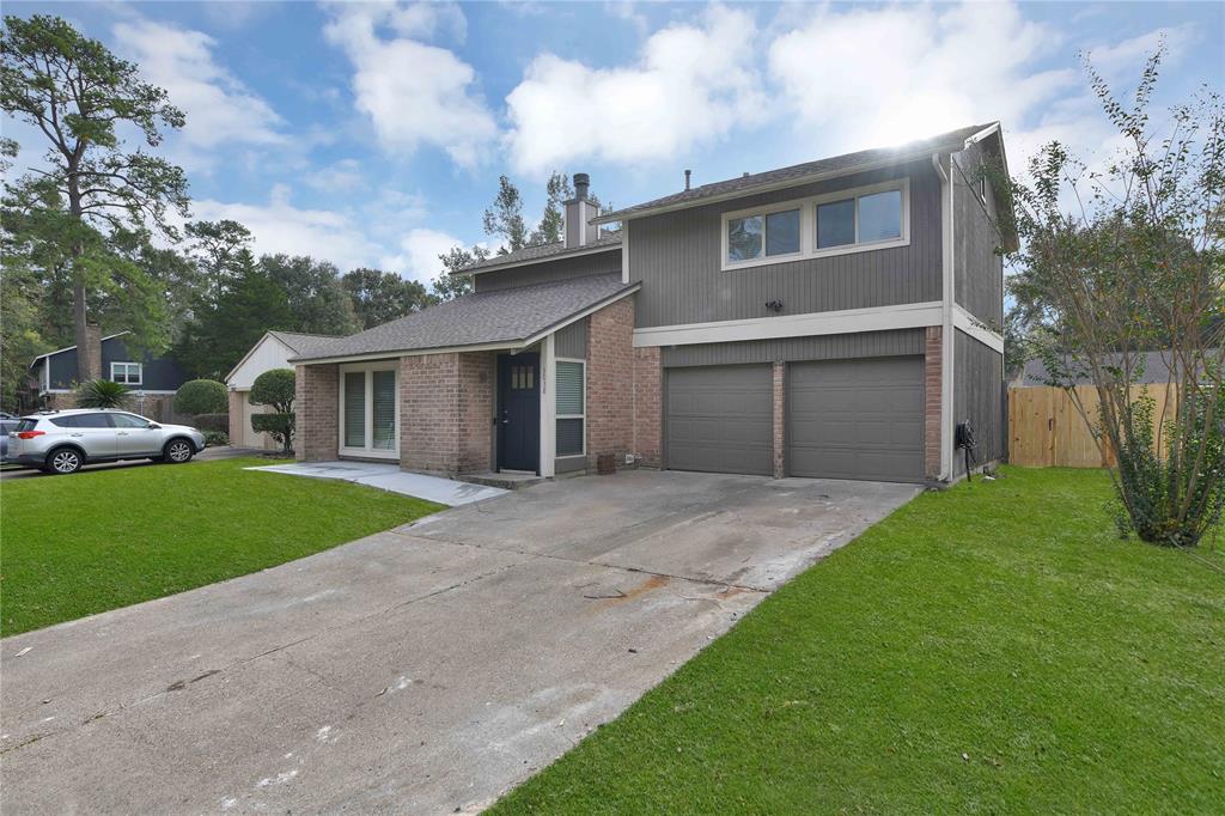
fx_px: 646
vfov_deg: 64.5
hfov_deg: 86.9
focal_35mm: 19
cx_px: 612
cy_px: 408
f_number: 8
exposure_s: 1/160
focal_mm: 19
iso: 100
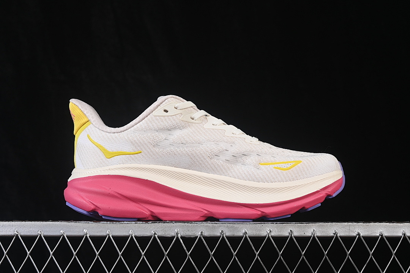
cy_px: 136
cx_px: 205
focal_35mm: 75
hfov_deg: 27.0
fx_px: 854
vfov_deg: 18.2
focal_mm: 50
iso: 160
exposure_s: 1/80
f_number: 8
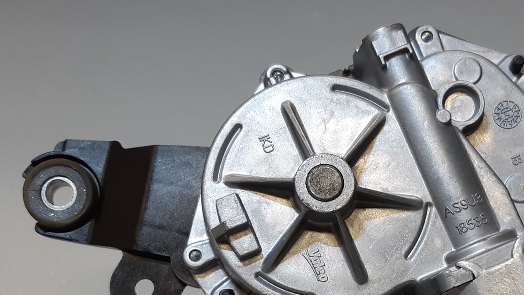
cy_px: 303
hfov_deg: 39.2
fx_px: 723
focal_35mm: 52
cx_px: 369
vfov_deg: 22.1
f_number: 1.7
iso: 64
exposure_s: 1/100
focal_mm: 3.93
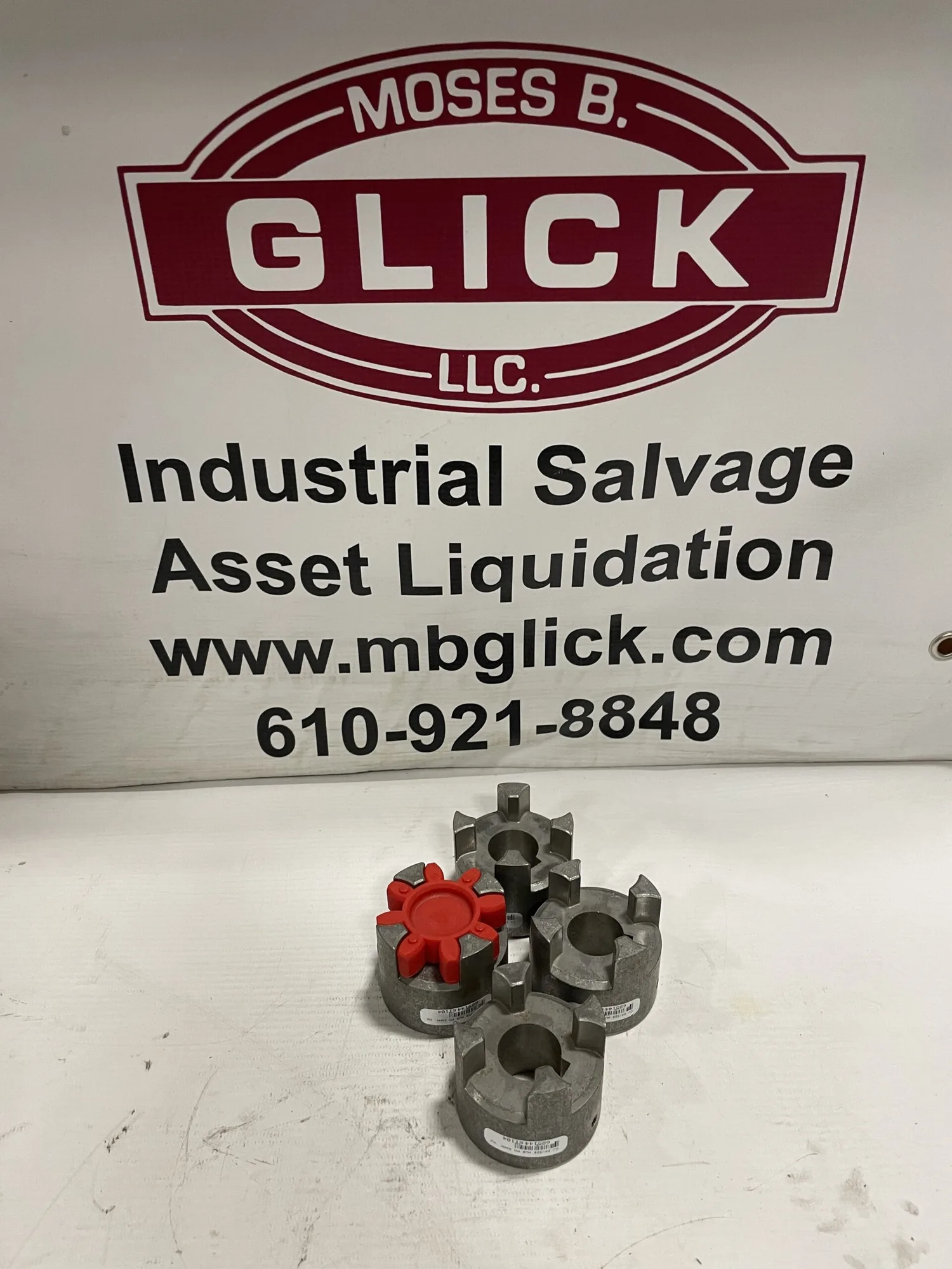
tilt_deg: -32.0
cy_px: 634
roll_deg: -2.3
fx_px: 953
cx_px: 476
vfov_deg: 67.3
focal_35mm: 26
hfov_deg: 53.1
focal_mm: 4.2
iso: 125
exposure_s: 1/60
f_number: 1.6
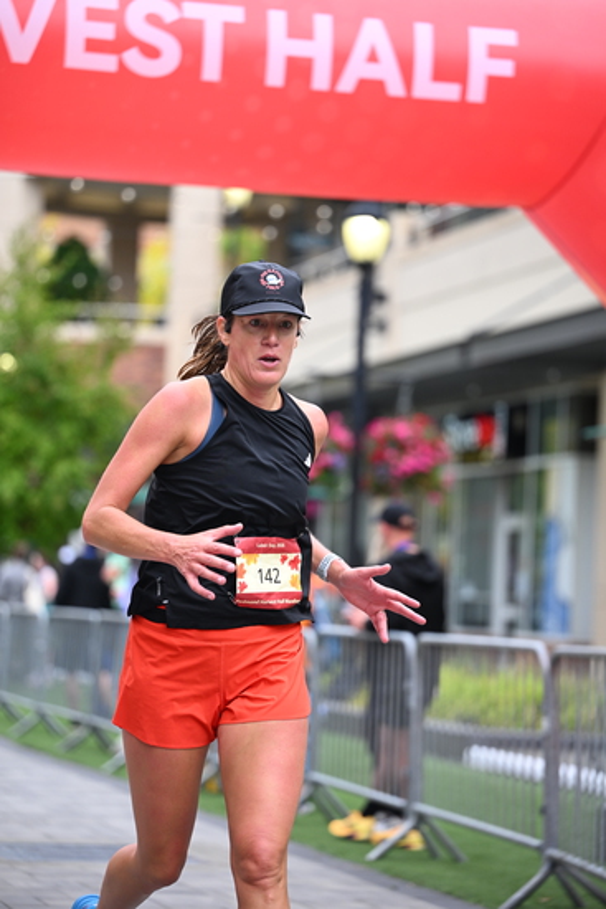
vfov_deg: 17.8
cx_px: 303
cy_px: 454
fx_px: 2902
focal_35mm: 115
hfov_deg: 11.9
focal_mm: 115
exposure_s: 1/1600
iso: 640
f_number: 2.8
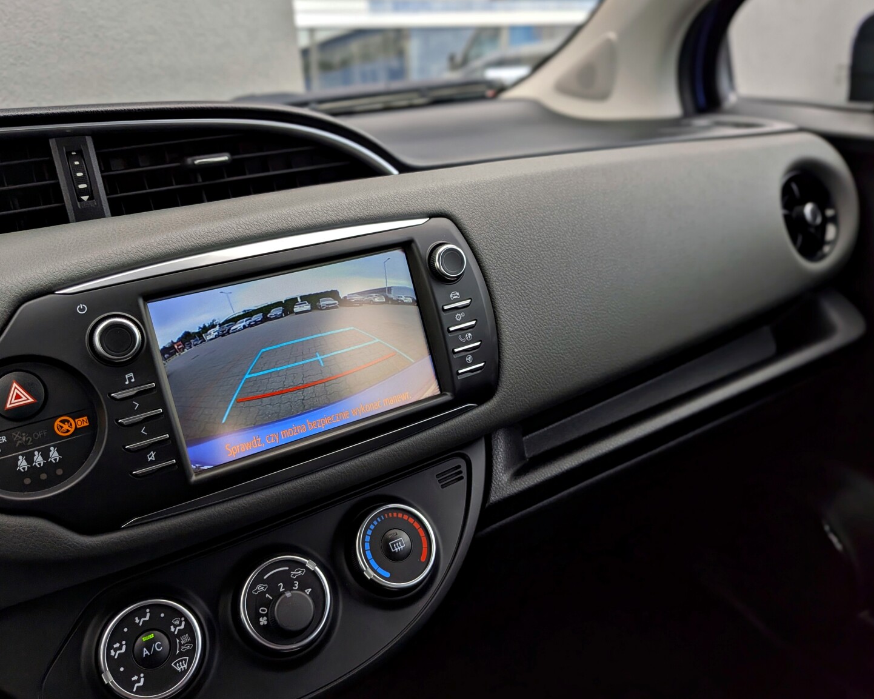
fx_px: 672
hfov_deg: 65.9
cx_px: 398
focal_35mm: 26
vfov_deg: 54.9
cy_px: 354
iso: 31
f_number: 1.7
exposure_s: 1/155
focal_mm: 4.53
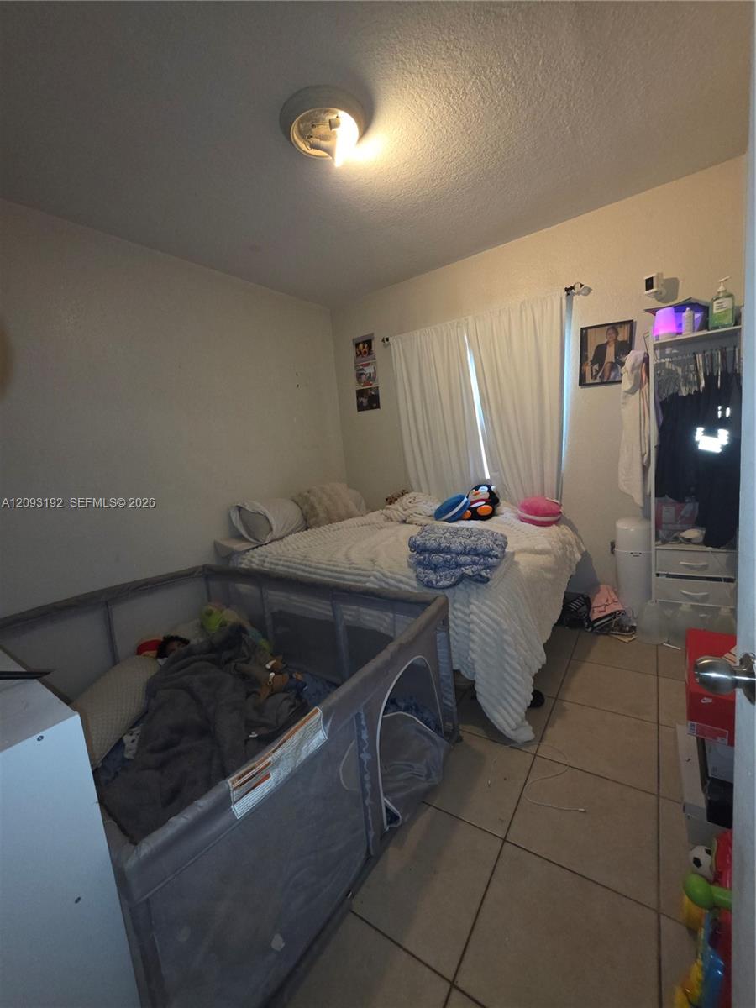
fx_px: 379
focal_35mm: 13
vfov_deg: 106.2
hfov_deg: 89.9
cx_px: 378
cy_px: 504
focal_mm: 2.2
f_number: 1.9
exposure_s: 1/50
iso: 200
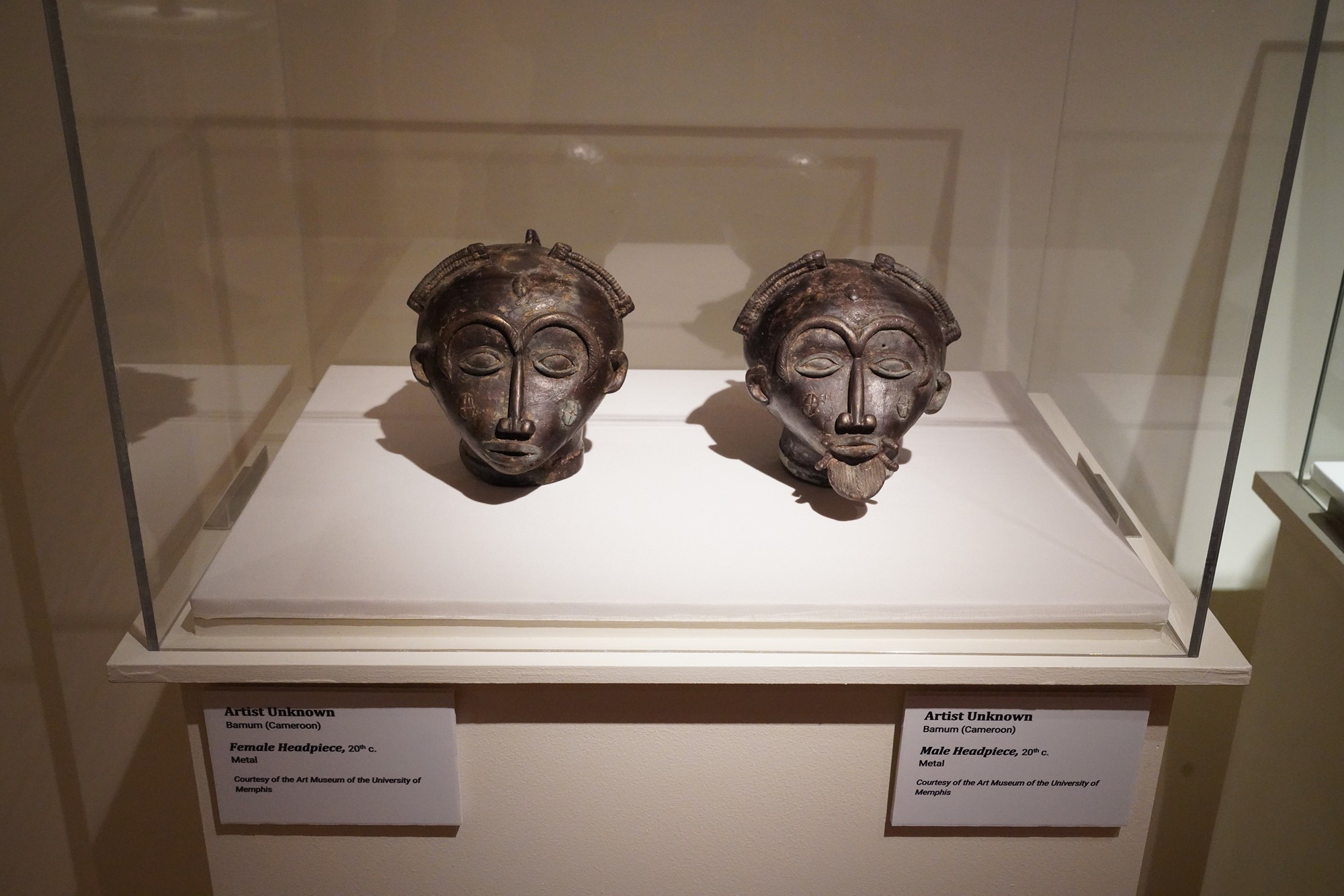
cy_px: 448
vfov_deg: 36.0
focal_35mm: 37
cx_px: 672
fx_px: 1381
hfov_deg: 51.9
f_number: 9
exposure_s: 1/100
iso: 8000
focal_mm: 37
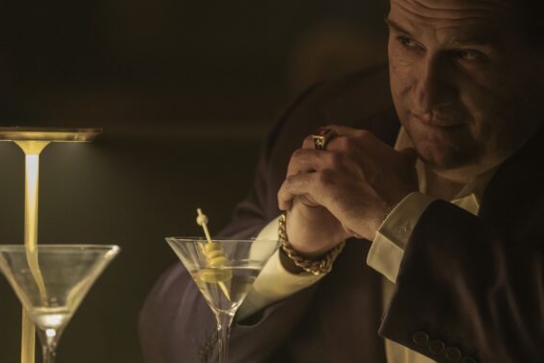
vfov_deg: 6.0
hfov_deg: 8.9
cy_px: 125
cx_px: 323
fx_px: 3476
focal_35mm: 230
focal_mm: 171
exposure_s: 1/160
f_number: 2.8
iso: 4000
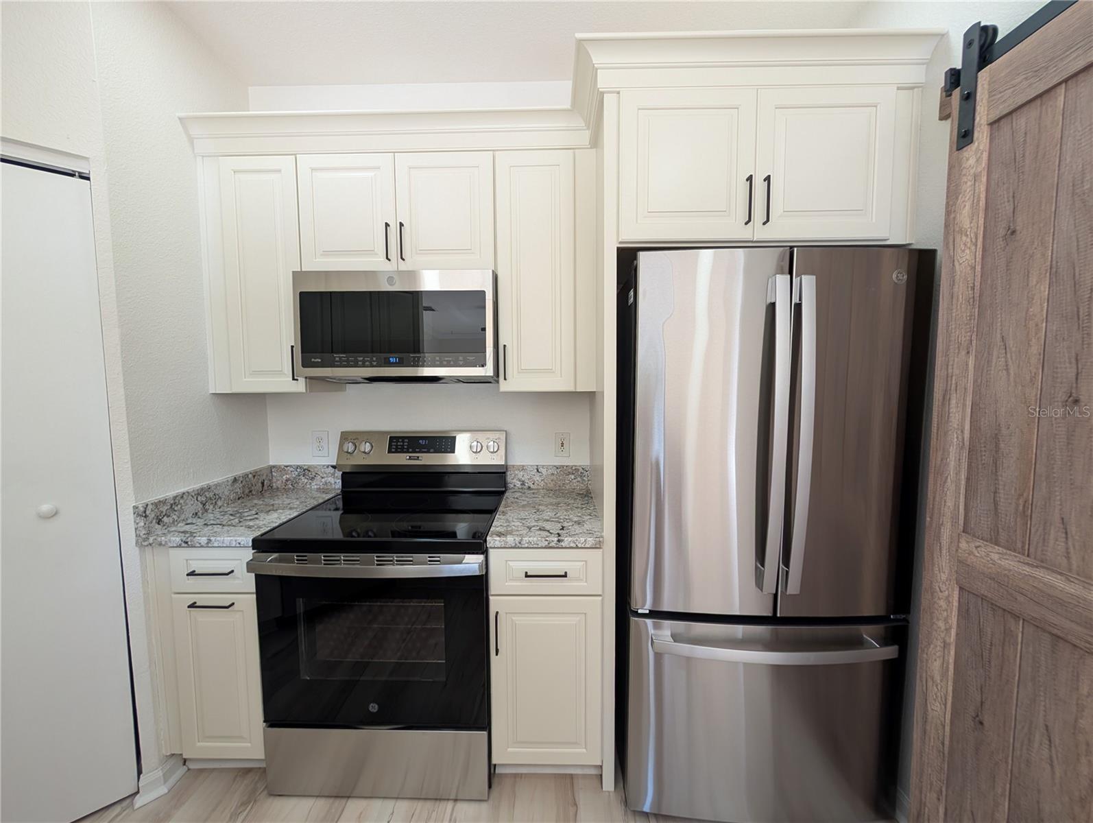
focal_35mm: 12
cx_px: 546
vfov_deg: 94.6
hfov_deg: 110.5
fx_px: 379
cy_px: 412
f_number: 1.7
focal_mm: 2.02
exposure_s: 1/92.6
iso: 63
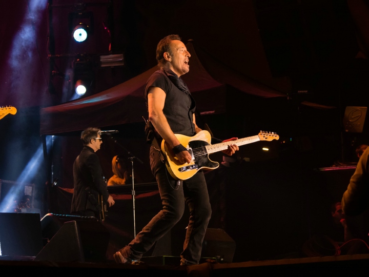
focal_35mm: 116
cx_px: 184
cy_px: 138
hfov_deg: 17.0
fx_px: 1237
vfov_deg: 12.8
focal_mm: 58
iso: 1600
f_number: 4.4
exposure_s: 1/250
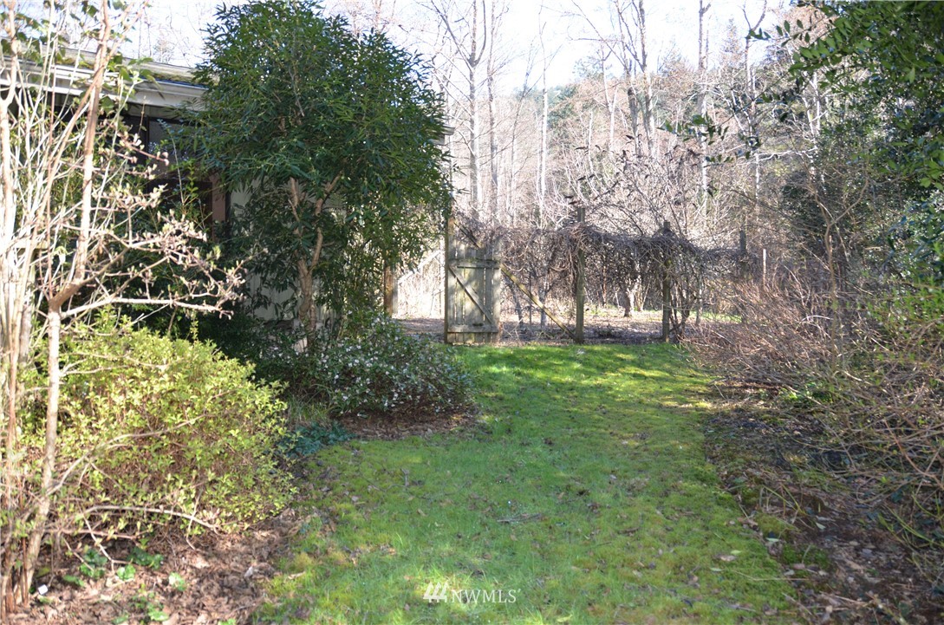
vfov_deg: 47.7
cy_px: 312
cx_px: 472
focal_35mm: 27
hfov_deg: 67.5
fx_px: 706
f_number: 3.5
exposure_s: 1/200
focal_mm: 18
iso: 200
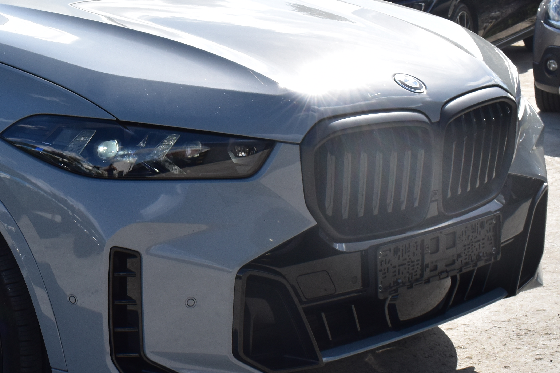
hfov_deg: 22.4
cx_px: 21
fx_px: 1369
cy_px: 177
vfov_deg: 15.5
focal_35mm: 88
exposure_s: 1/400
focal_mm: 26
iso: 400
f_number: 11
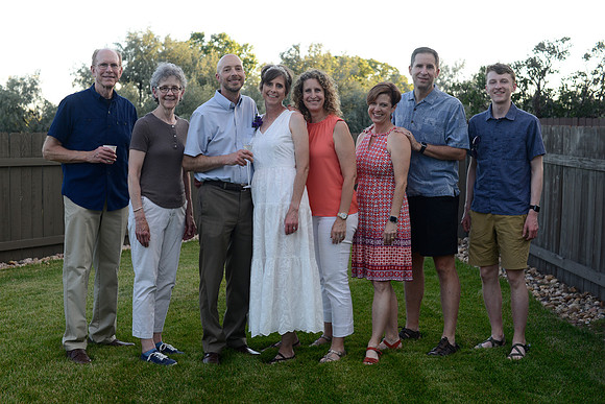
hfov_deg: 39.6
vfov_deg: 27.0
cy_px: 202
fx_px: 840
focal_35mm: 50
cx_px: 302
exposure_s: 1/200
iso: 400
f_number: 5
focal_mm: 50
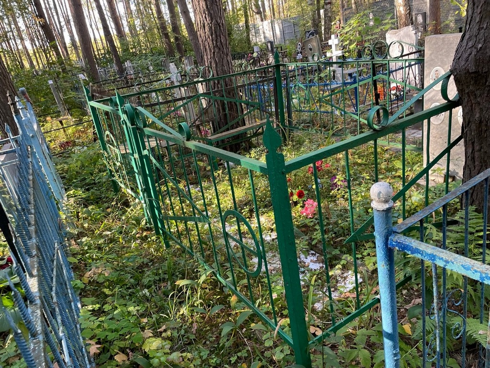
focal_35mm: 26
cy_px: 184
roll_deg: +10.5
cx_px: 245
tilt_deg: -17.9
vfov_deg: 53.1
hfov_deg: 67.3
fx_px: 368
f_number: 1.6
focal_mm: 4.2
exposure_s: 1/121
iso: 100
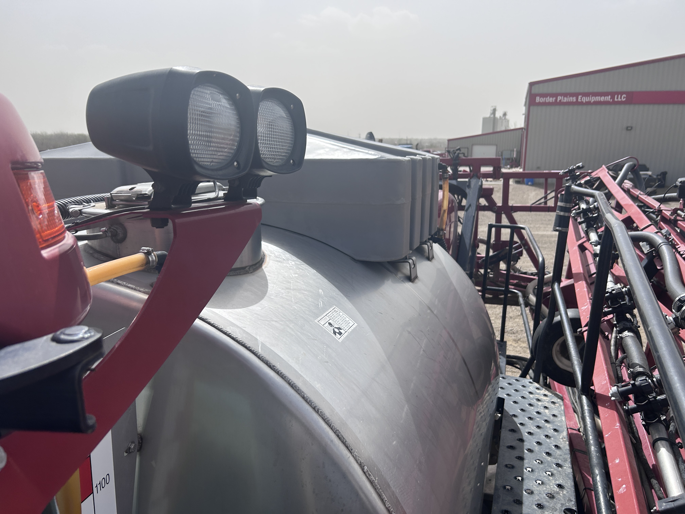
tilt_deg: -15.0
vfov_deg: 53.1
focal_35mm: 26
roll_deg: -0.1
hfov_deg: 67.3
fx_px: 515
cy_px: 257
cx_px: 342
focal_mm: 5.7
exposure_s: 1/5319
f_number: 1.5
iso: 50
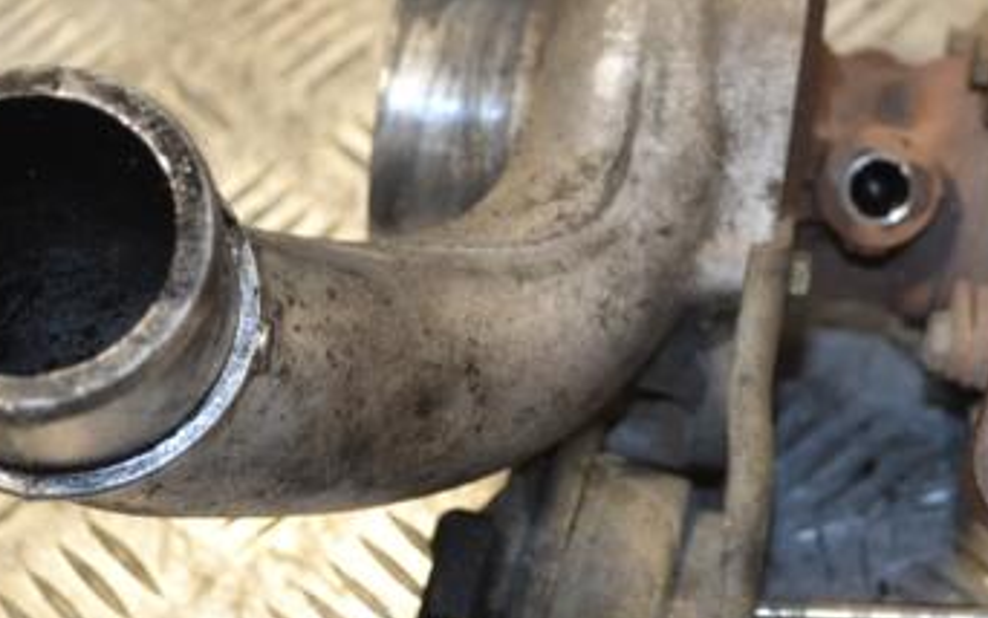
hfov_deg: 20.2
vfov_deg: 12.8
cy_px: 248
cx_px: 731
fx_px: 2747
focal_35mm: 102
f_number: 5
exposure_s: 1/80
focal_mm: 38
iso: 400
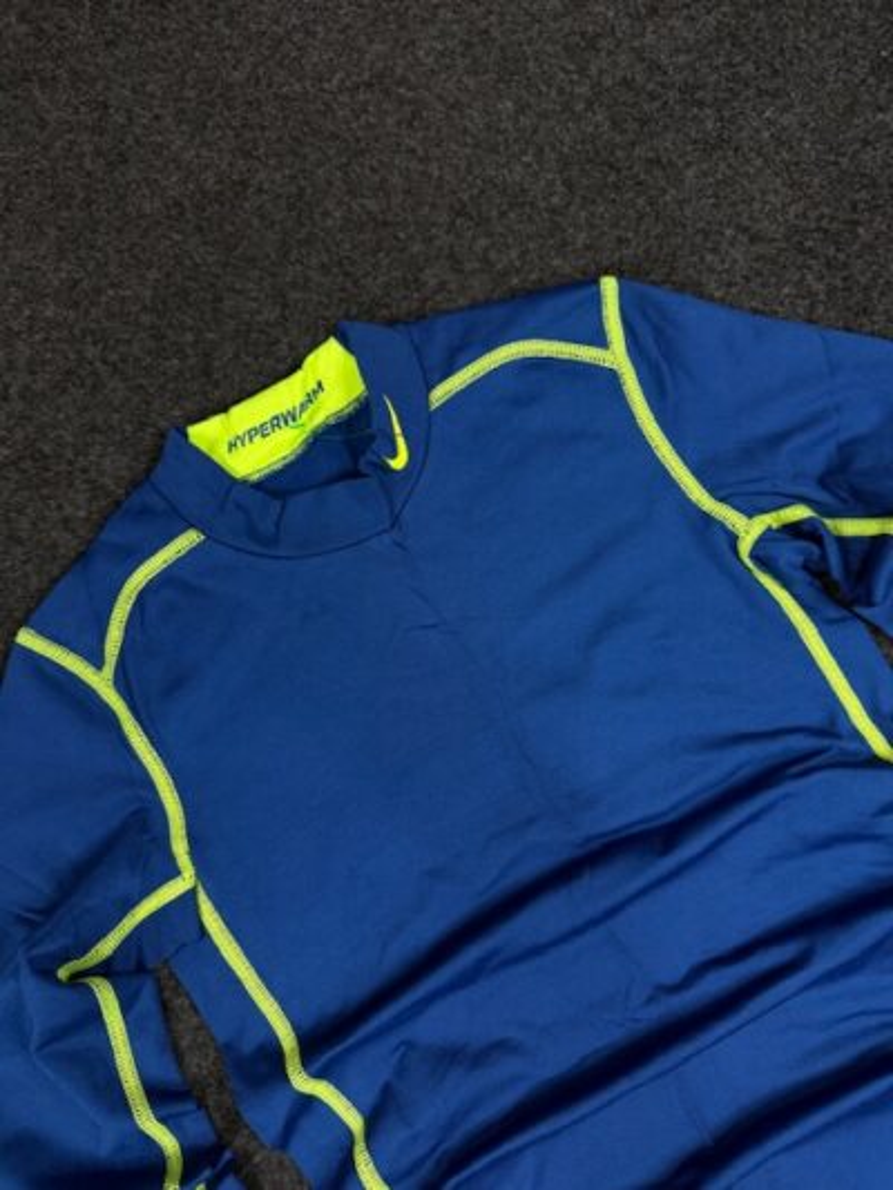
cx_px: 446
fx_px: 825
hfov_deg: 56.8
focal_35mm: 24
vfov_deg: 71.6
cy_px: 595
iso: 160
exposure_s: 1/100
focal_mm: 6.76
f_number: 1.78
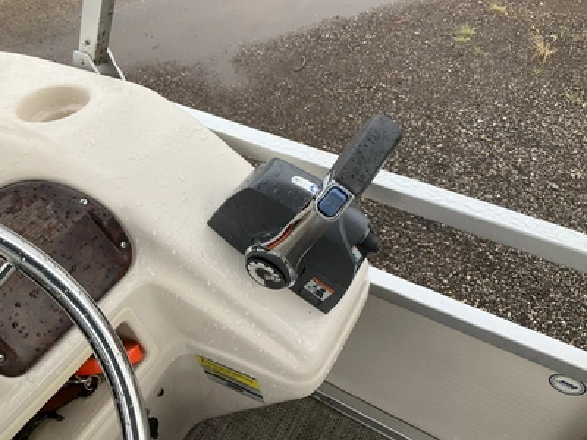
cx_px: 294
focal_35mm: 29
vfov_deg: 48.2
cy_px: 220
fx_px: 492
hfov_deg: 61.7
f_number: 1.8
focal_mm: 3
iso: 25
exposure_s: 1/620
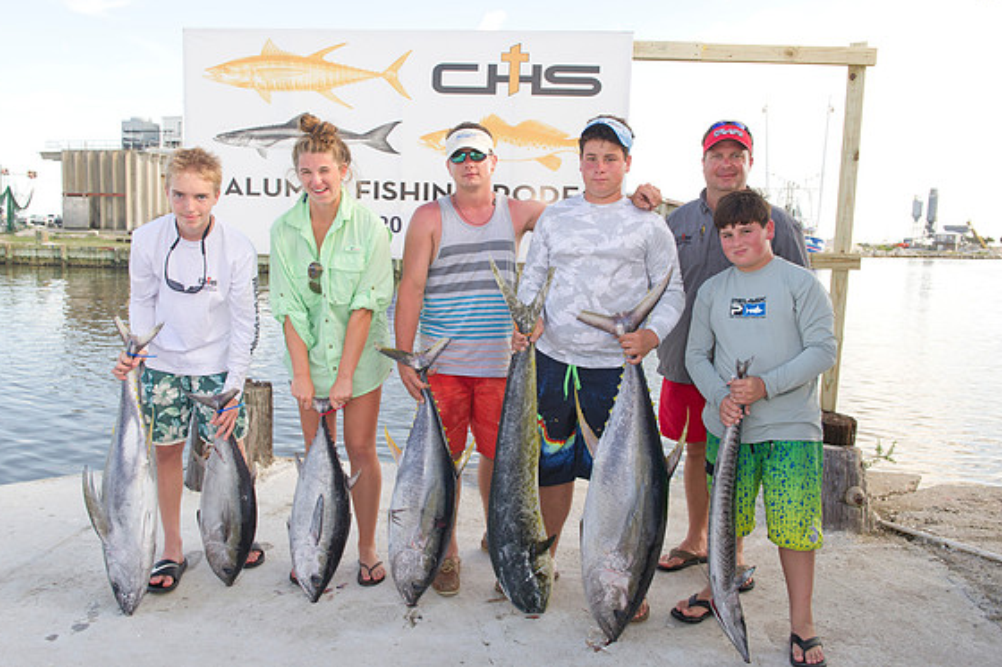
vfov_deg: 44.9
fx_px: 807
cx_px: 492
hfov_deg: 63.7
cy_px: 324
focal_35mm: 29
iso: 400
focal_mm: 28
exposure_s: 1/200
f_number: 8
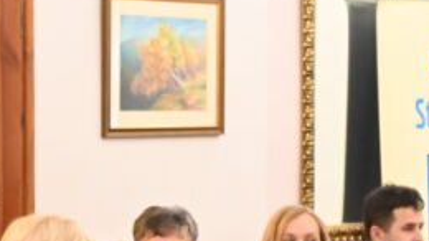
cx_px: 228
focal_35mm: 169
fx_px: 1922
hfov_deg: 12.7
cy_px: 196
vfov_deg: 7.2
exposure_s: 1/80
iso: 3200
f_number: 3.8
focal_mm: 27.5
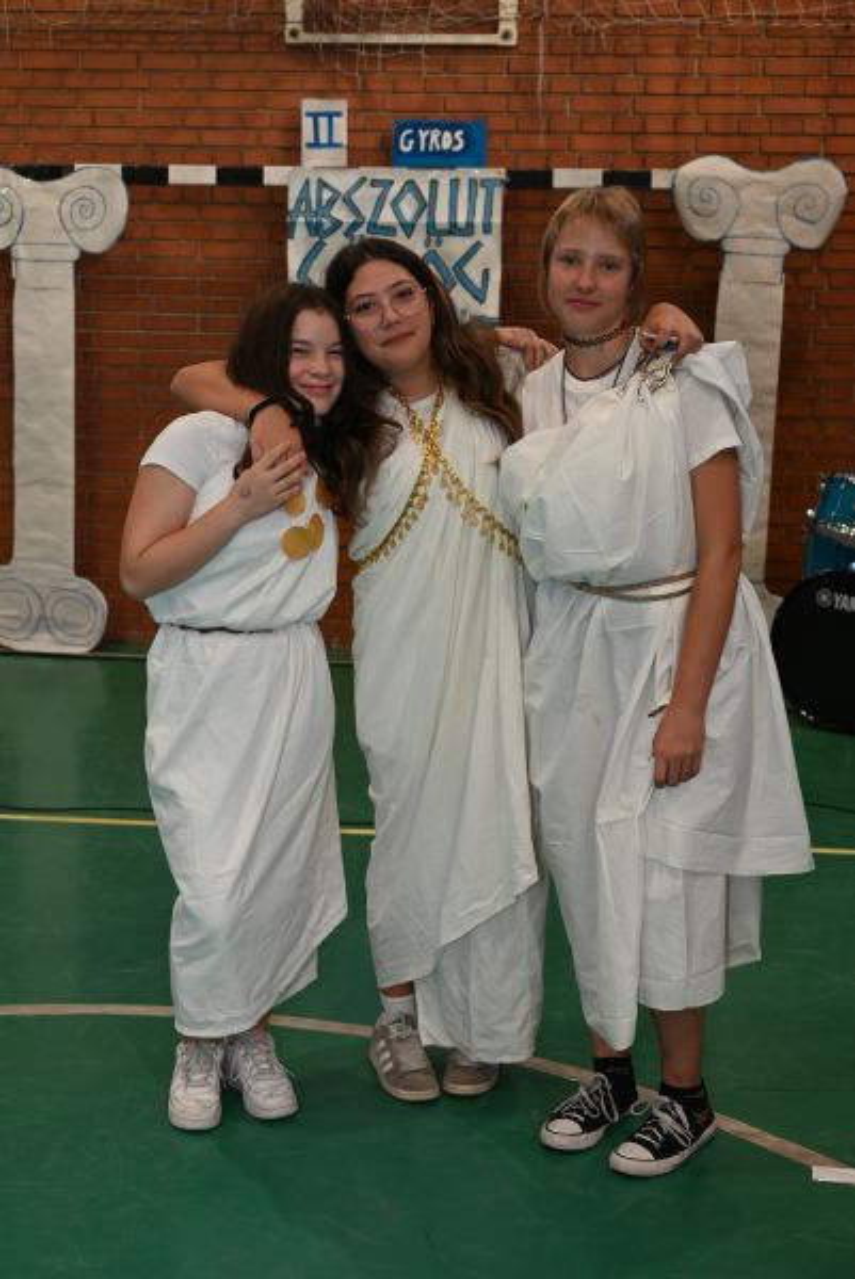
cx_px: 428
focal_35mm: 48
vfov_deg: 41.1
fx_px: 1707
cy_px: 640
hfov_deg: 28.1
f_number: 6.3
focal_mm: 48
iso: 1600
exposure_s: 1/160
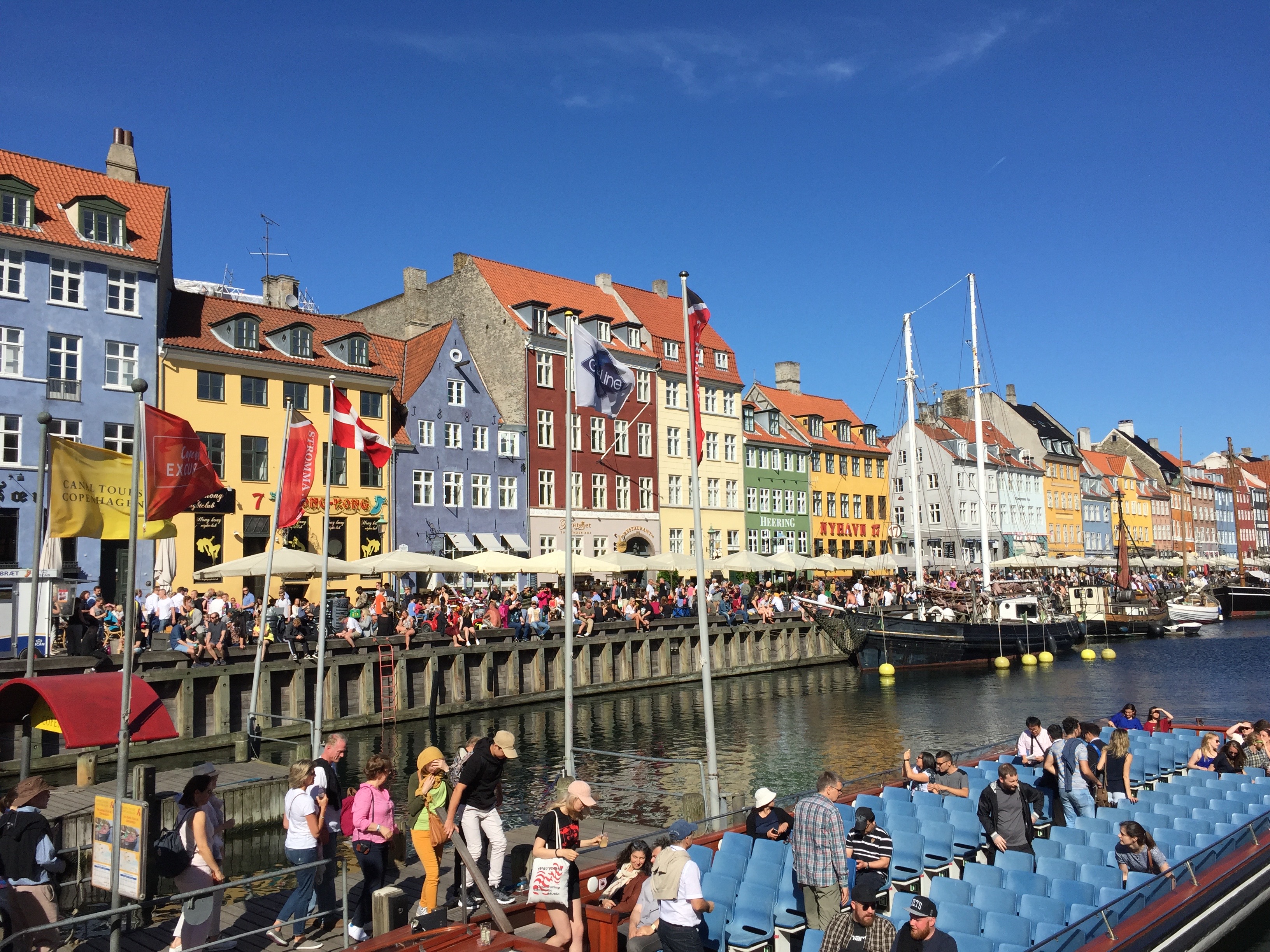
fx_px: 1064
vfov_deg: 48.2
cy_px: 476
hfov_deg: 61.7
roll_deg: +1.5
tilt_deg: +5.4
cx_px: 635
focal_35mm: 29
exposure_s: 1/2825
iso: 32
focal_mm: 4.15
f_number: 2.2
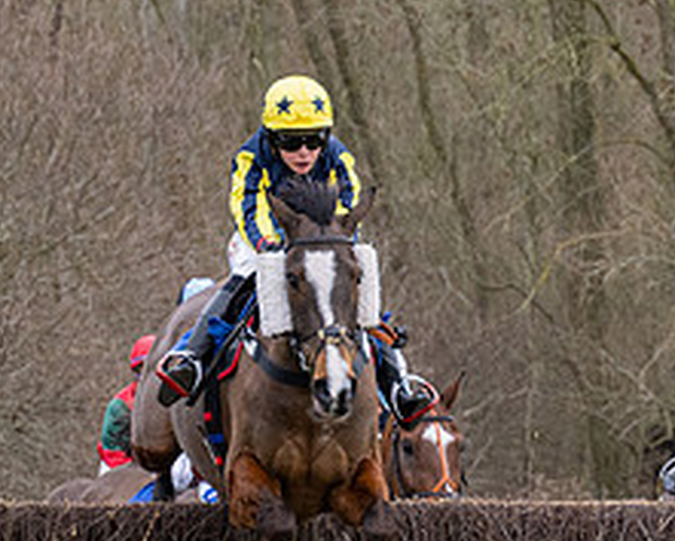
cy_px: 391
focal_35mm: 418
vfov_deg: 3.7
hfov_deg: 4.6
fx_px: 8354
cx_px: 318
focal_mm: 98
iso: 800
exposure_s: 1/1250
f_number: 4
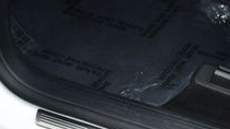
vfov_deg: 10.1
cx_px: 266
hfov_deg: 17.8
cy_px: -87
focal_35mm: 115
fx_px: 701
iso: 360
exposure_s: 1/250
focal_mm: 18
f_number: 5.6
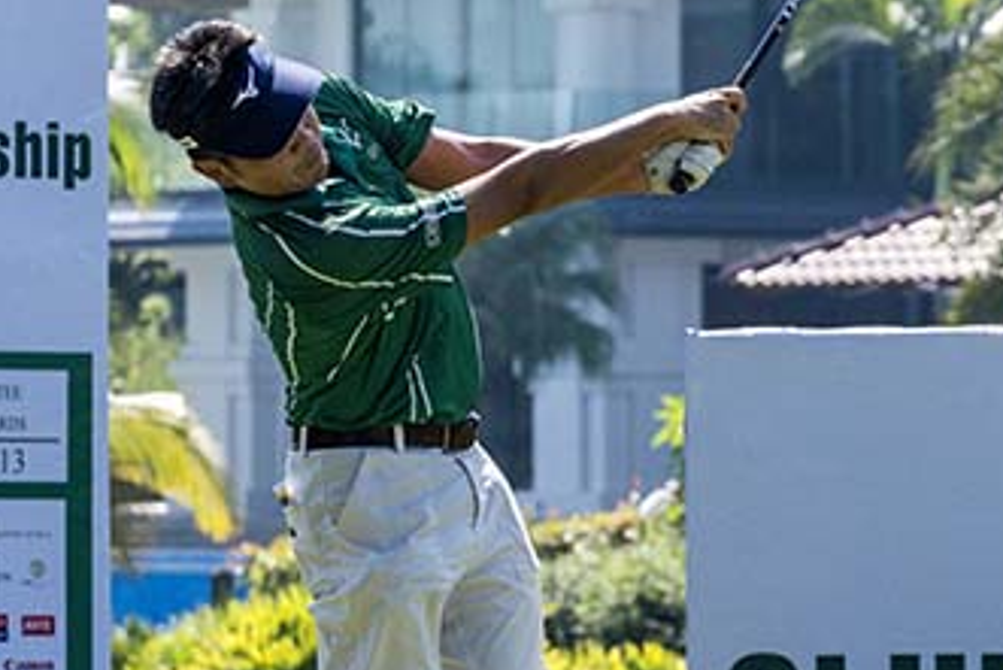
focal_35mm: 319
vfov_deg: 4.3
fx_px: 8891
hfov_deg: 6.4
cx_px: 1000
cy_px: 361
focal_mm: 110
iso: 1000
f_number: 6.3
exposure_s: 1/2000
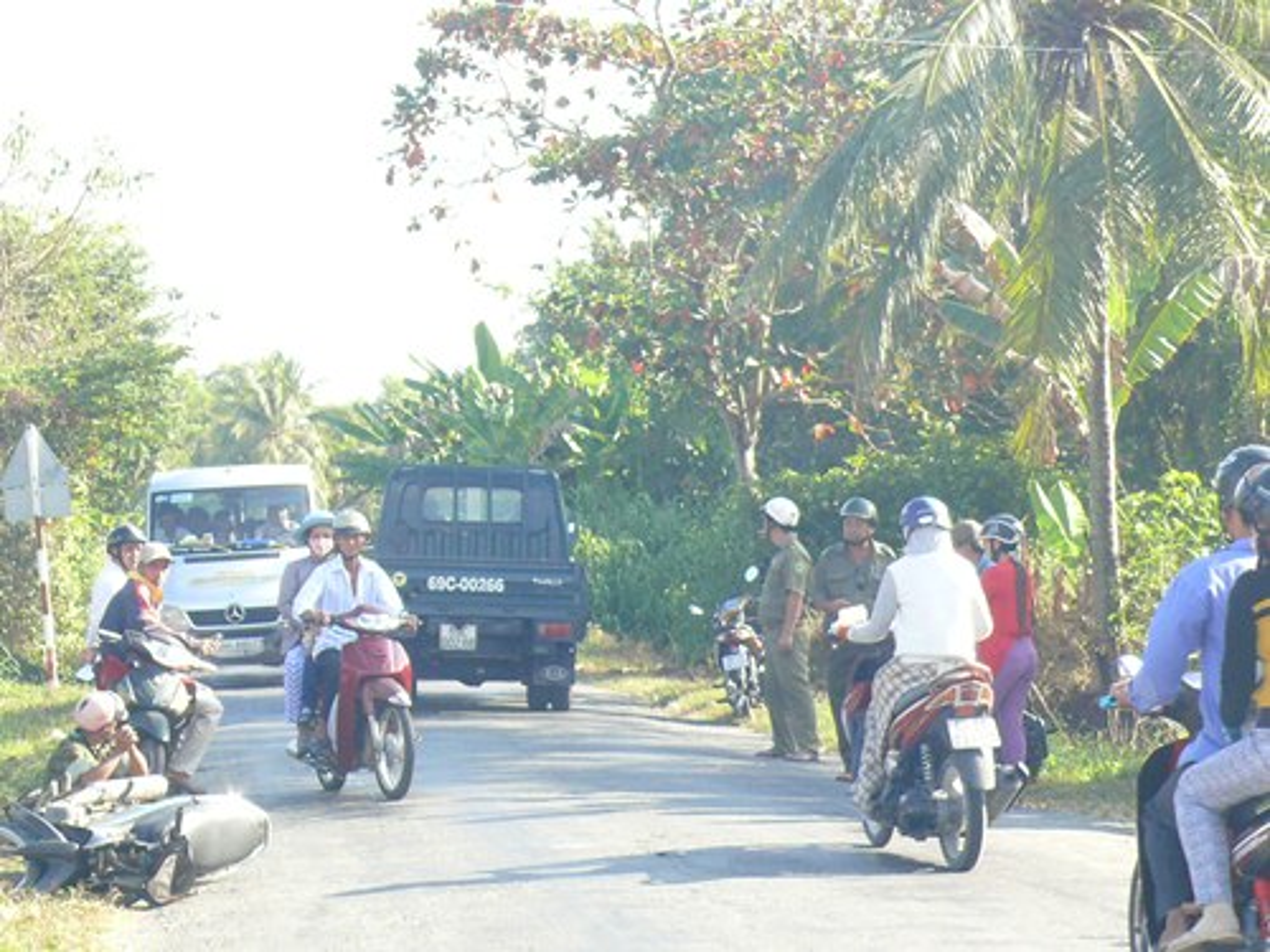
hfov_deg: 16.8
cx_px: 635
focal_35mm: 117
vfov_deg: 12.7
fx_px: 4293
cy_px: 476
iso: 200
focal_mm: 14.3
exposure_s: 1/200
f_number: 4.5
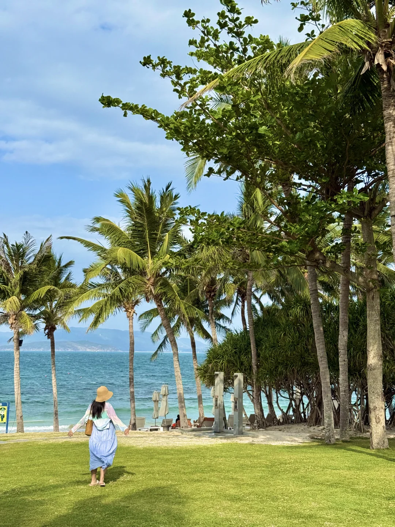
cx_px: 198
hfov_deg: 30.3
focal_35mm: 48
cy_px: 264
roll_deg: -1.0
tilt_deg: +6.6
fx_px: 730
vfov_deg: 39.7
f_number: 1.78
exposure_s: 1/4329
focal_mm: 6.76
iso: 80
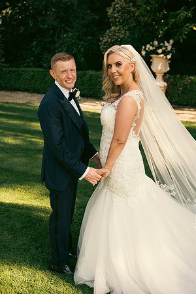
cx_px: 98
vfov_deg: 41.1
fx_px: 392
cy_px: 147
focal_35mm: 48
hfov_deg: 28.1
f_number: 3.5
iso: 200
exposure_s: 1/400
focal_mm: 48
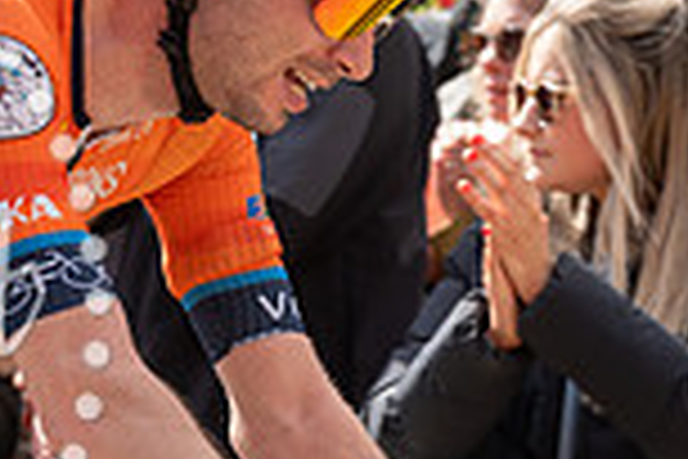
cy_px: 79
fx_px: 5083
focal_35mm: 266
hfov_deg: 7.7
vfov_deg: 5.2
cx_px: 387
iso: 500
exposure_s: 1/1000
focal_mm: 70
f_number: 5
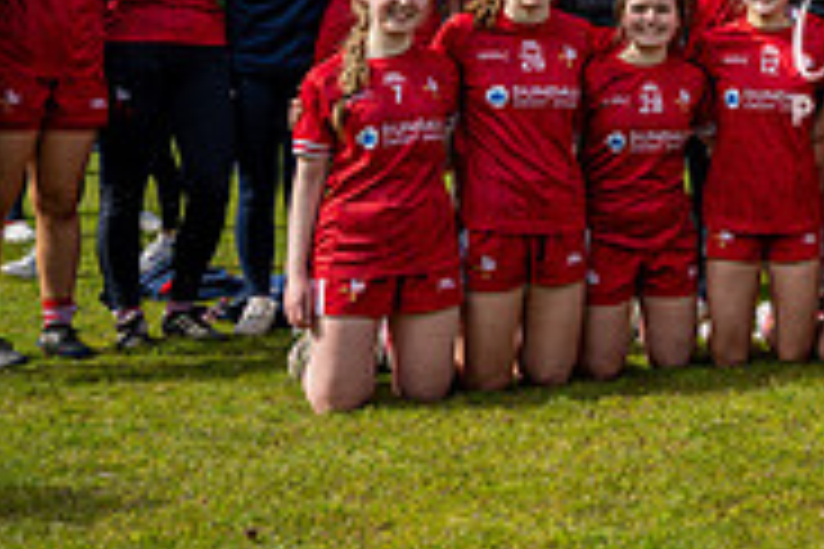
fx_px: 1739
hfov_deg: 23.4
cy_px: -29
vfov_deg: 17.4
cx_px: 1085
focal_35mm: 76
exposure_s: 1/1000
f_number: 4
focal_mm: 24
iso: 100
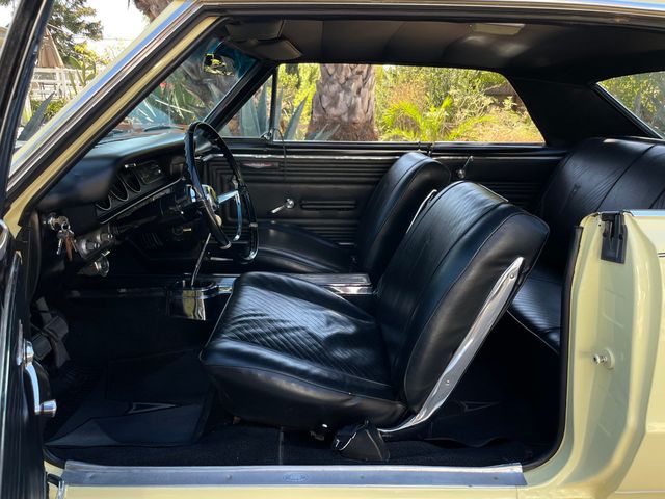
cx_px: 332
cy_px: 250
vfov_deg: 53.1
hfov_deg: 67.3
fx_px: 499
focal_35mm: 26
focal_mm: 4.2
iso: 40
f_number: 1.6
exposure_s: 1/174
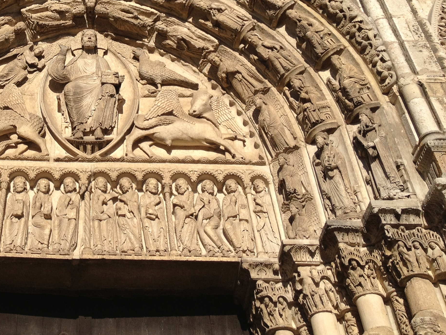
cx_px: 67
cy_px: 51
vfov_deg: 23.2
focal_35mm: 62
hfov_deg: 30.2
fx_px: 799
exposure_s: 1/2632
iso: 50
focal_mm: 4.28
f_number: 2.4
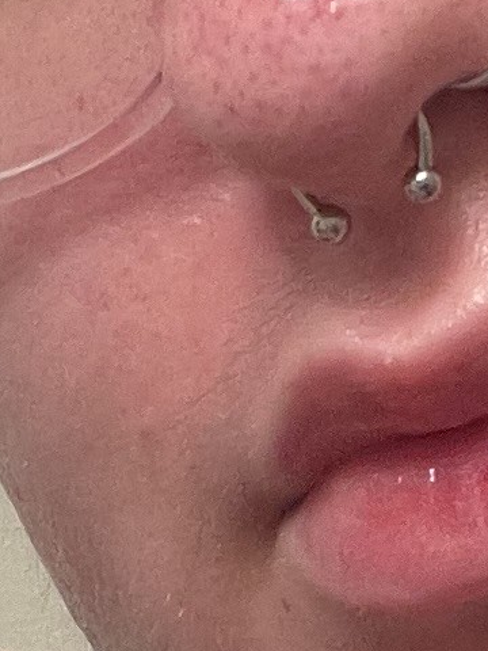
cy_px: 602
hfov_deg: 7.6
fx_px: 3628
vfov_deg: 10.2
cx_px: 594
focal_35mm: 193
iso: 125
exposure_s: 1/60
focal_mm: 2.71
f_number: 2.2
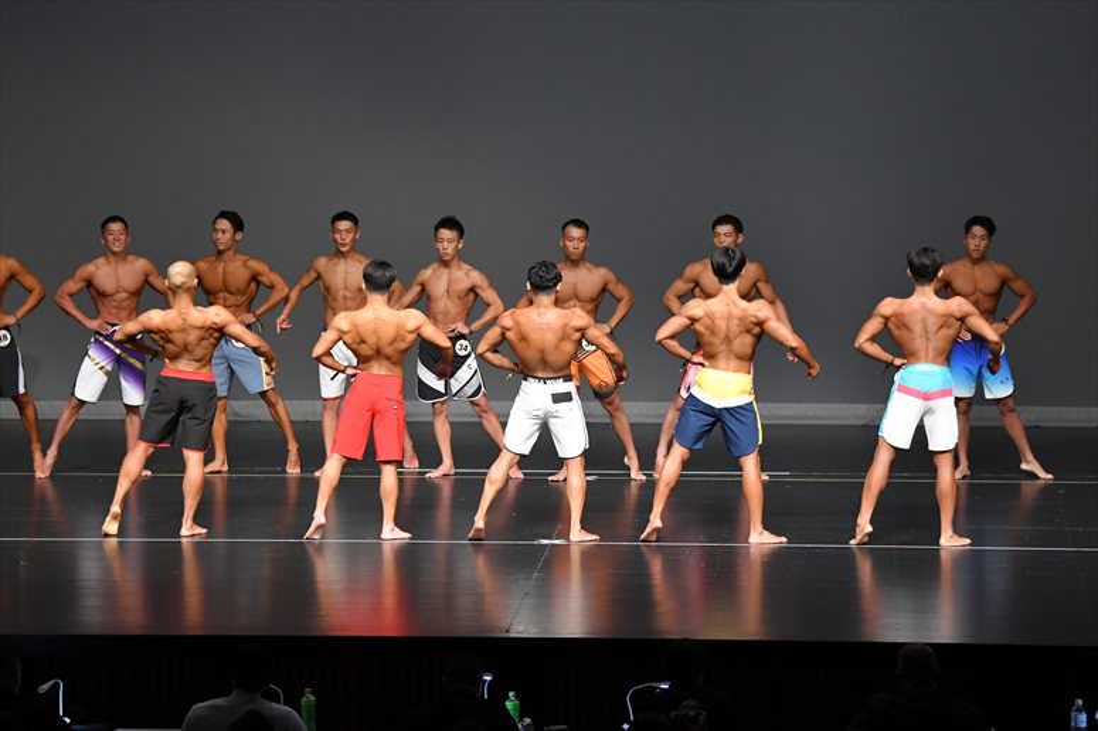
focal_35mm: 150
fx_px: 4573
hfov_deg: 13.7
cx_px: 549
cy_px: 366
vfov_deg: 9.1
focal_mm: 100
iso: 3200
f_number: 5.6
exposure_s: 1/400
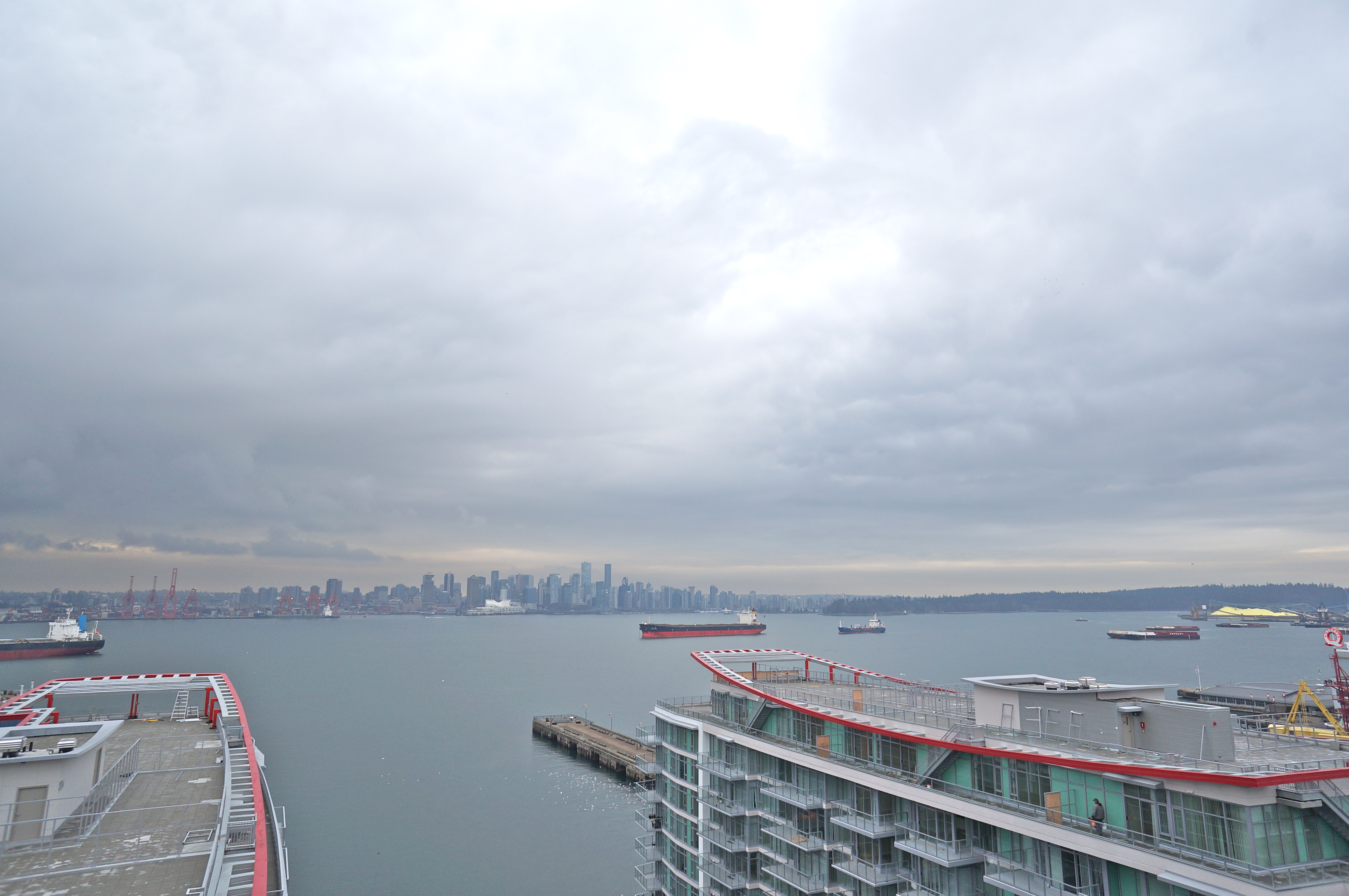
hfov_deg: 73.8
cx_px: 674
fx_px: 898
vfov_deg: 53.0
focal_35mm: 24
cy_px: 448
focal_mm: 16
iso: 200
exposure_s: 1/250
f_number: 8
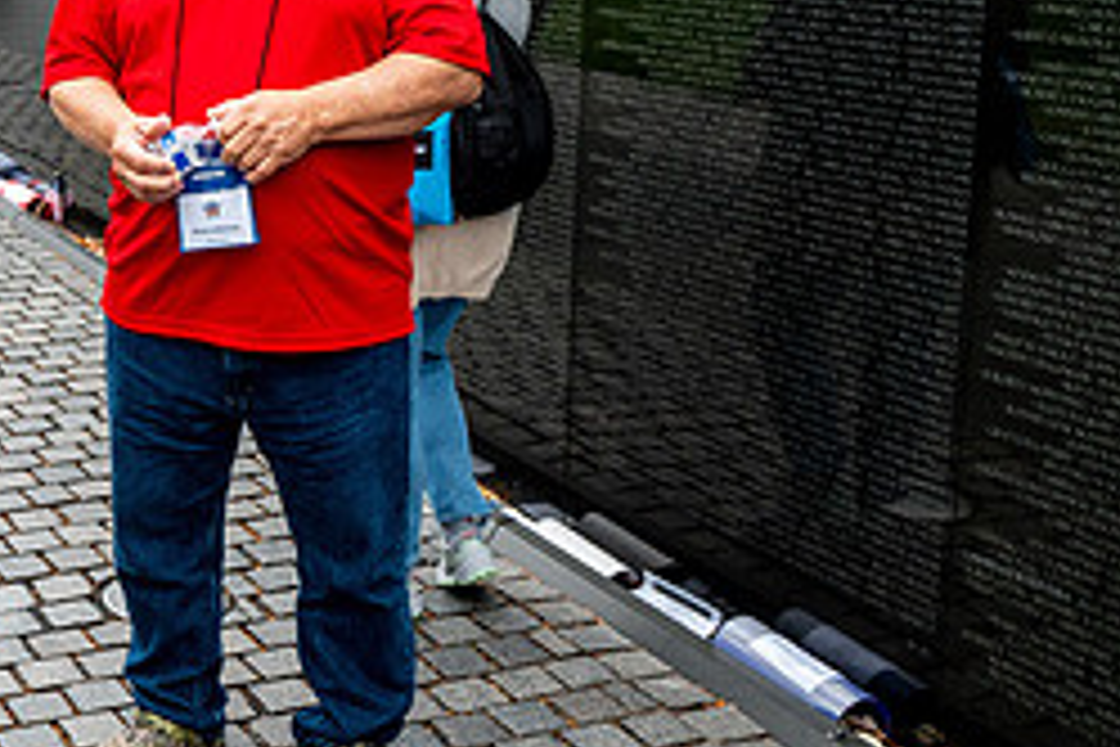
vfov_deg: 21.1
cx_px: -18
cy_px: 189
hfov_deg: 29.2
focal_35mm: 64
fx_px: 1991
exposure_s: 1/640
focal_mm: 27.5
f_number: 8
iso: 1250
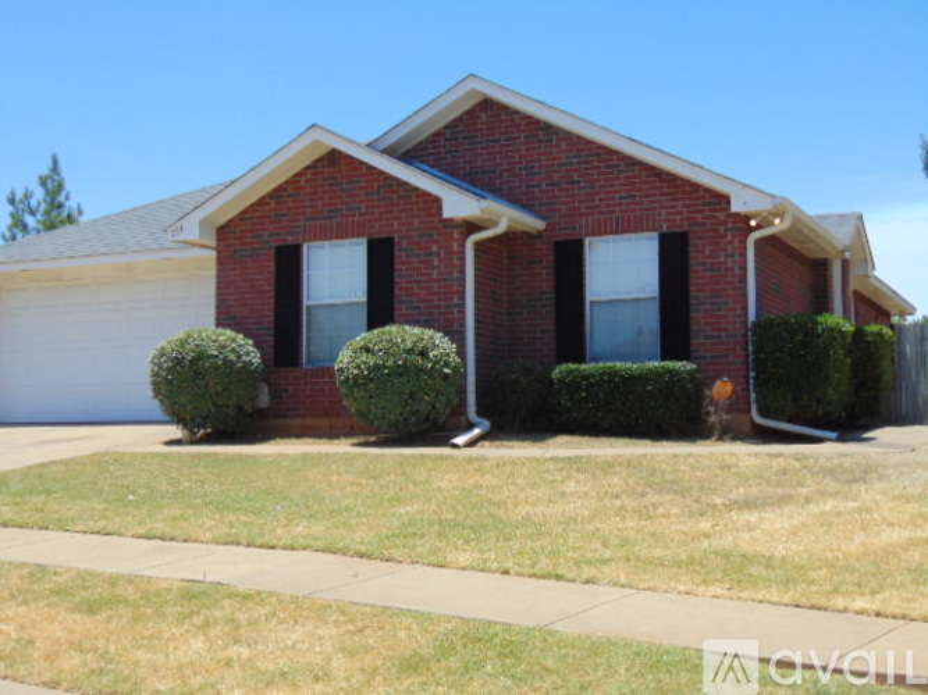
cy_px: 348
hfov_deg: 38.2
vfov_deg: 29.1
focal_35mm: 50
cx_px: 464
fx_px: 1340
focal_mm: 9
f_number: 3.5
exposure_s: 1/1000
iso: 80
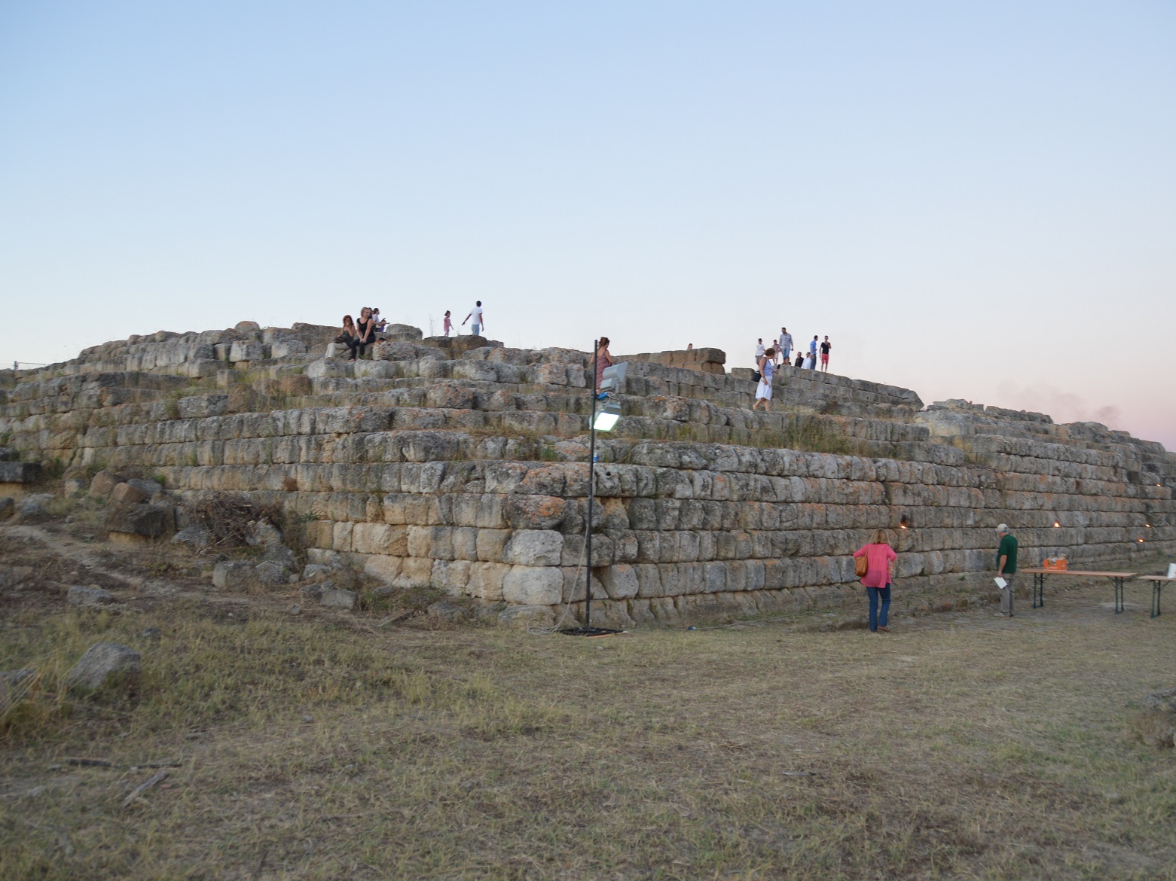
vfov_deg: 46.8
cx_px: 628
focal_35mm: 30
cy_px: 450
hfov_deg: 59.9
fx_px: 1019
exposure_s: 1/30
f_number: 3.5
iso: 200
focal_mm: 18
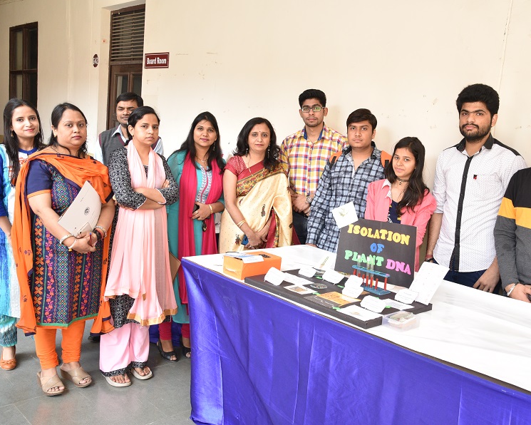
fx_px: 534
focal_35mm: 34
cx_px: 304
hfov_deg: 52.7
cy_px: 213
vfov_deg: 43.4
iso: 1600
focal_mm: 30
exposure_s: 1/160
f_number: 7.1
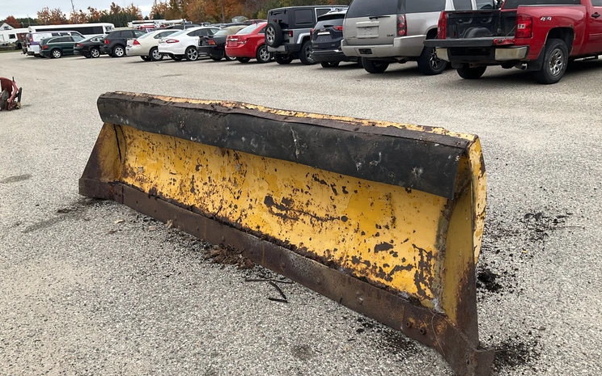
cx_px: 303
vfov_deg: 40.5
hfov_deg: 61.2
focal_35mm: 31
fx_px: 509
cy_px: 220
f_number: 1.8
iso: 25
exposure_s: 1/309
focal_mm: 3
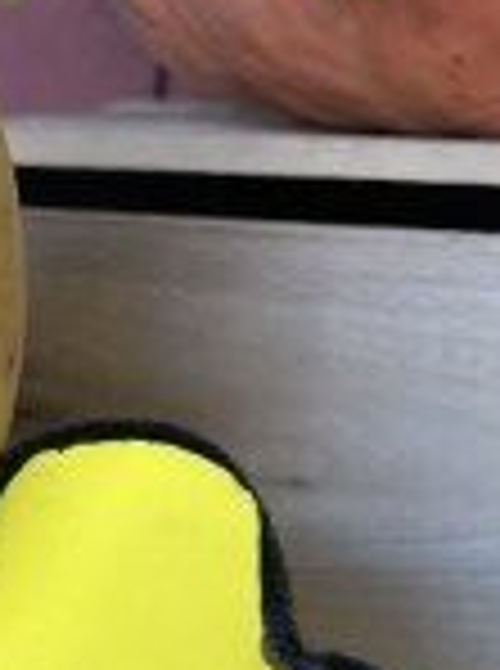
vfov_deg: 17.4
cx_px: -459
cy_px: 589
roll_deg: +0.9
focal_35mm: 112
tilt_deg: -12.8
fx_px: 2166
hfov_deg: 11.9
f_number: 1.5
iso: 100
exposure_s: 1/120
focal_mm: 5.7
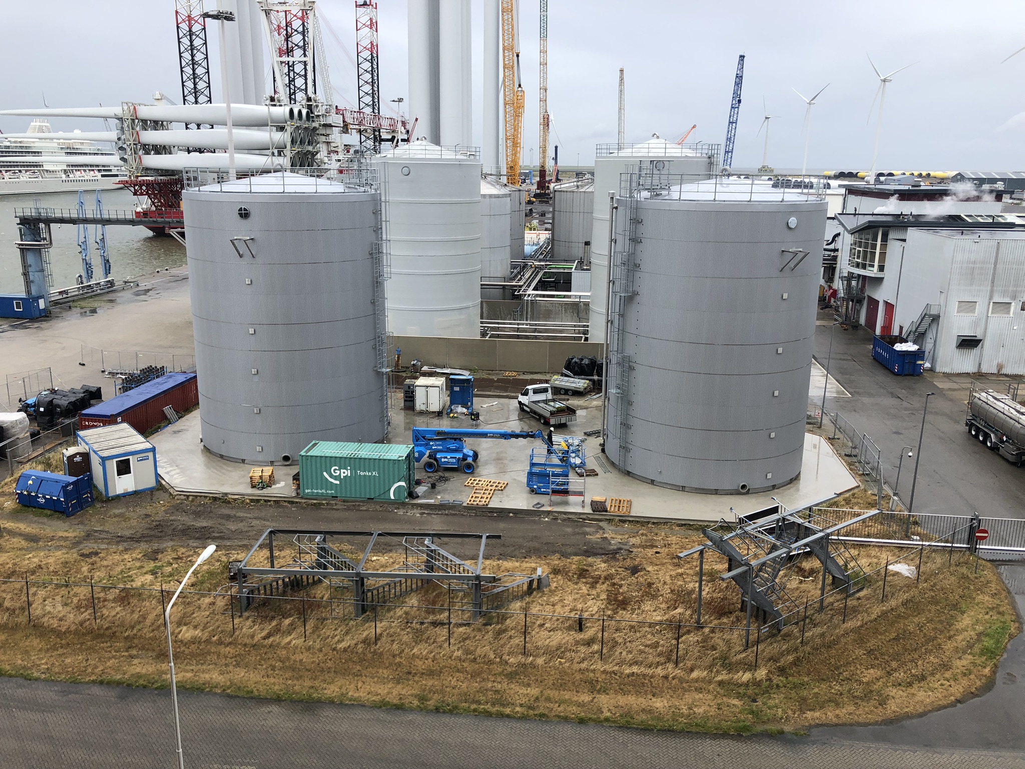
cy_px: 384
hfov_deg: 63.4
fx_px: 829
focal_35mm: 28
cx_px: 512
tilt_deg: -12.4
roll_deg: +0.1
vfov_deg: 49.7
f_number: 1.8
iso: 20
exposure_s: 1/857
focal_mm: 3.99
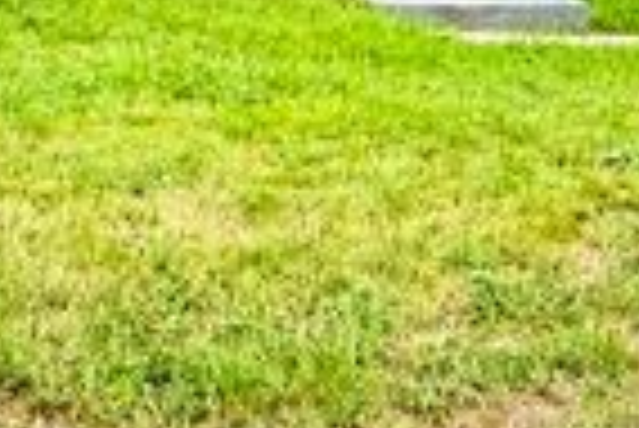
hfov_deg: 23.0
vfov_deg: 13.9
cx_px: 410
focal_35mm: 88
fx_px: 1564
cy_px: -336
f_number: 2.2
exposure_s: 1/120
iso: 200
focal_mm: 2.22
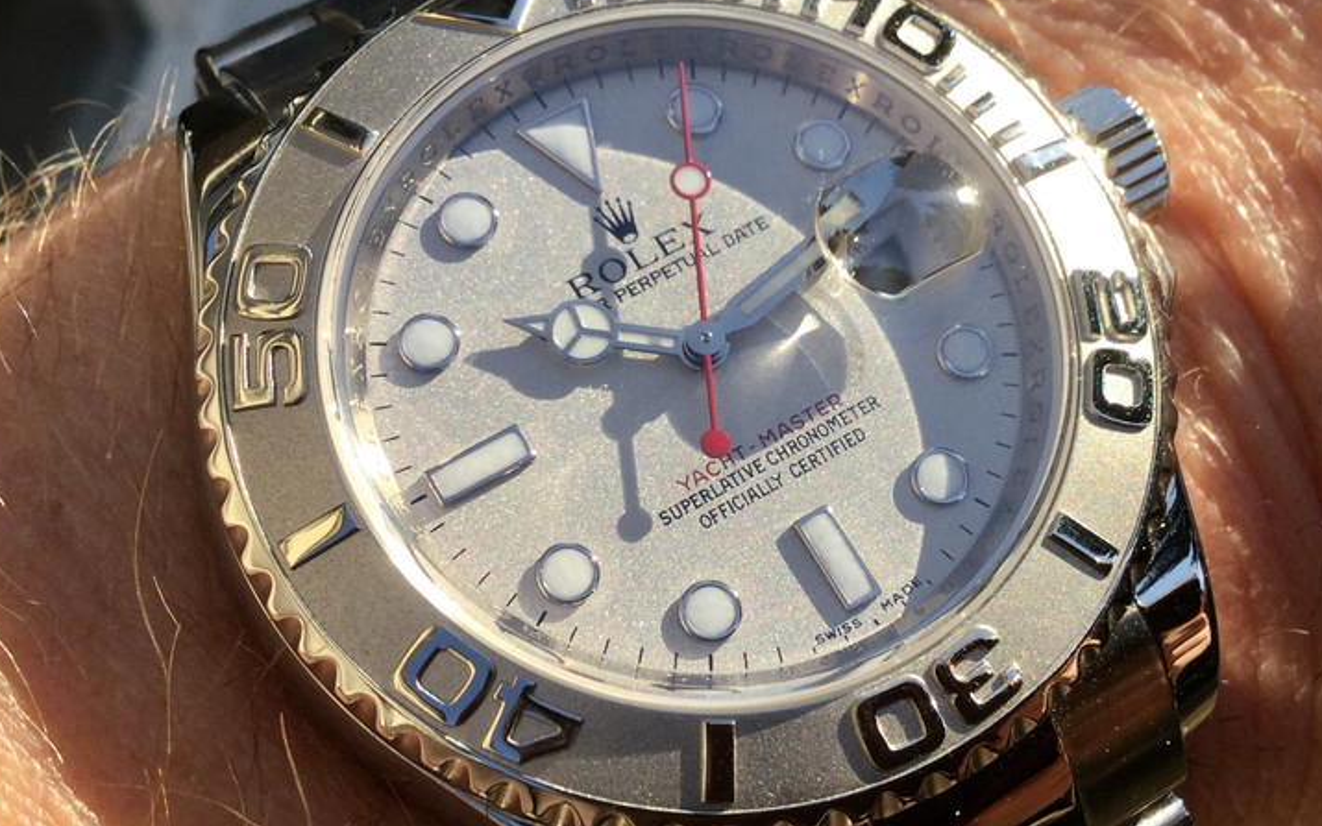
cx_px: 752
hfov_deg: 41.0
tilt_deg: -55.0
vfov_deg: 26.3
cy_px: 414
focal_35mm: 49
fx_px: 1766
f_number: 2.4
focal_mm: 3.3
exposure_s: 1/652
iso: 25
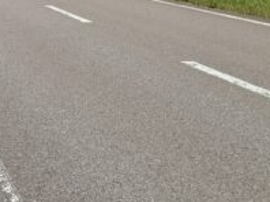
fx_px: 725
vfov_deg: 14.3
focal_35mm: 93
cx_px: -50
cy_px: -138
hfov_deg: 19.9
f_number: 1.8
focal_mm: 5.54
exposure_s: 1/2217
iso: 50
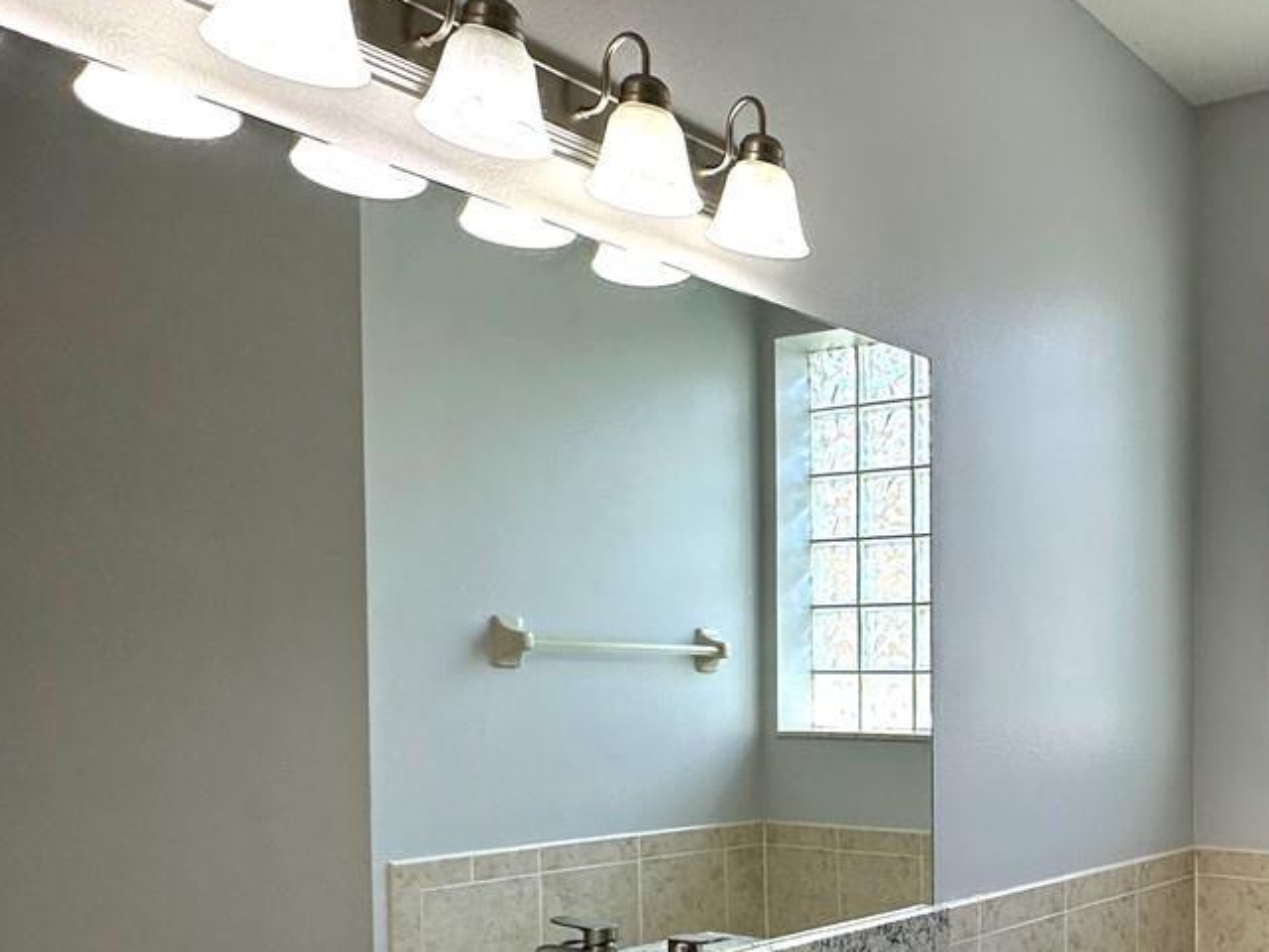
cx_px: 1198
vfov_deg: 39.5
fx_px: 1283
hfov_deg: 46.2
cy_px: 722
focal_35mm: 35
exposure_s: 1/223
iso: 40
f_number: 2.2
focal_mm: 2.22
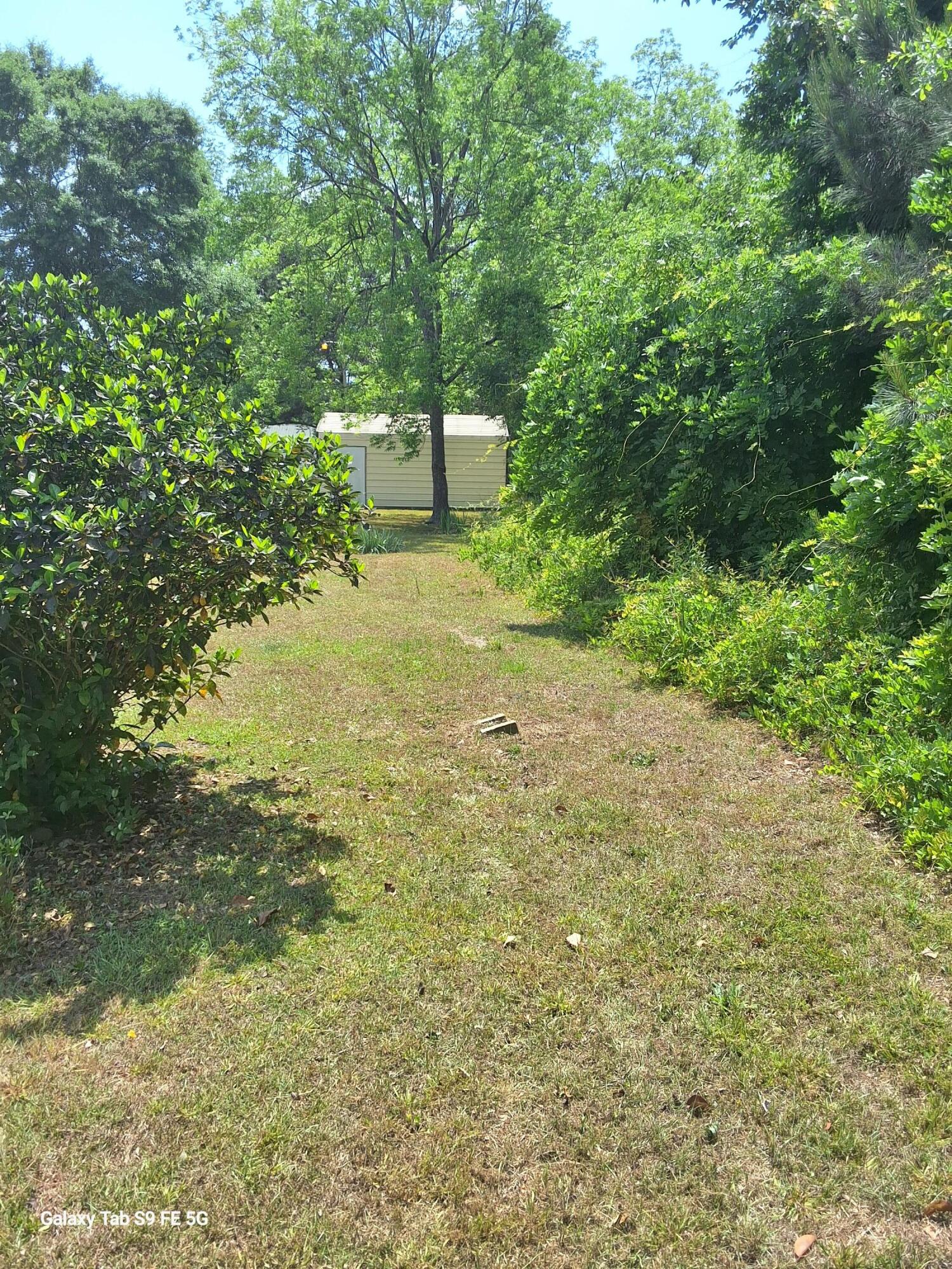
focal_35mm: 28
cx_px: 476
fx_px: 1027
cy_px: 634
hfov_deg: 49.7
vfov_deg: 63.4
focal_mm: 2.91
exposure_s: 1/1272
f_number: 1.9
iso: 32
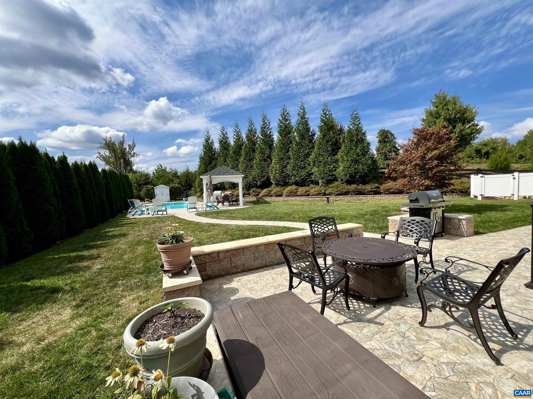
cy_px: 200
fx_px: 200
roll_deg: +2.7
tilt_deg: -3.3
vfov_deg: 89.9
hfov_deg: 106.2
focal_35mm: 13
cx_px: 266
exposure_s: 1/1325
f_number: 1.8
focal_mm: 1.57
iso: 32
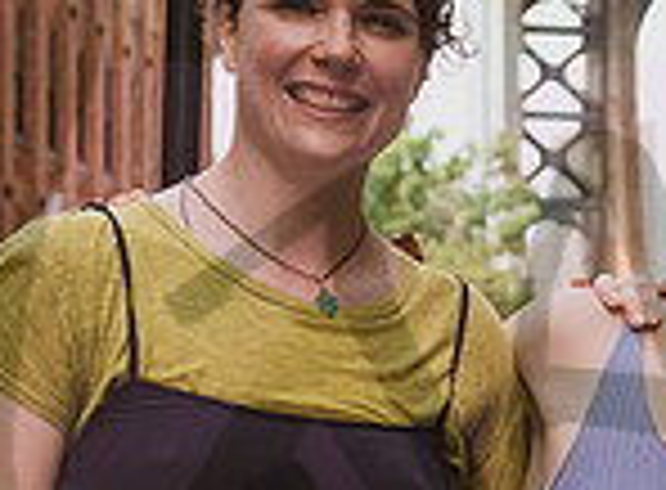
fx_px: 3211
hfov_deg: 11.7
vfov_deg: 8.7
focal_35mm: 168
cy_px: 353
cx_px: 657
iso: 250
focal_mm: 38
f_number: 4.5
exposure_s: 1/640
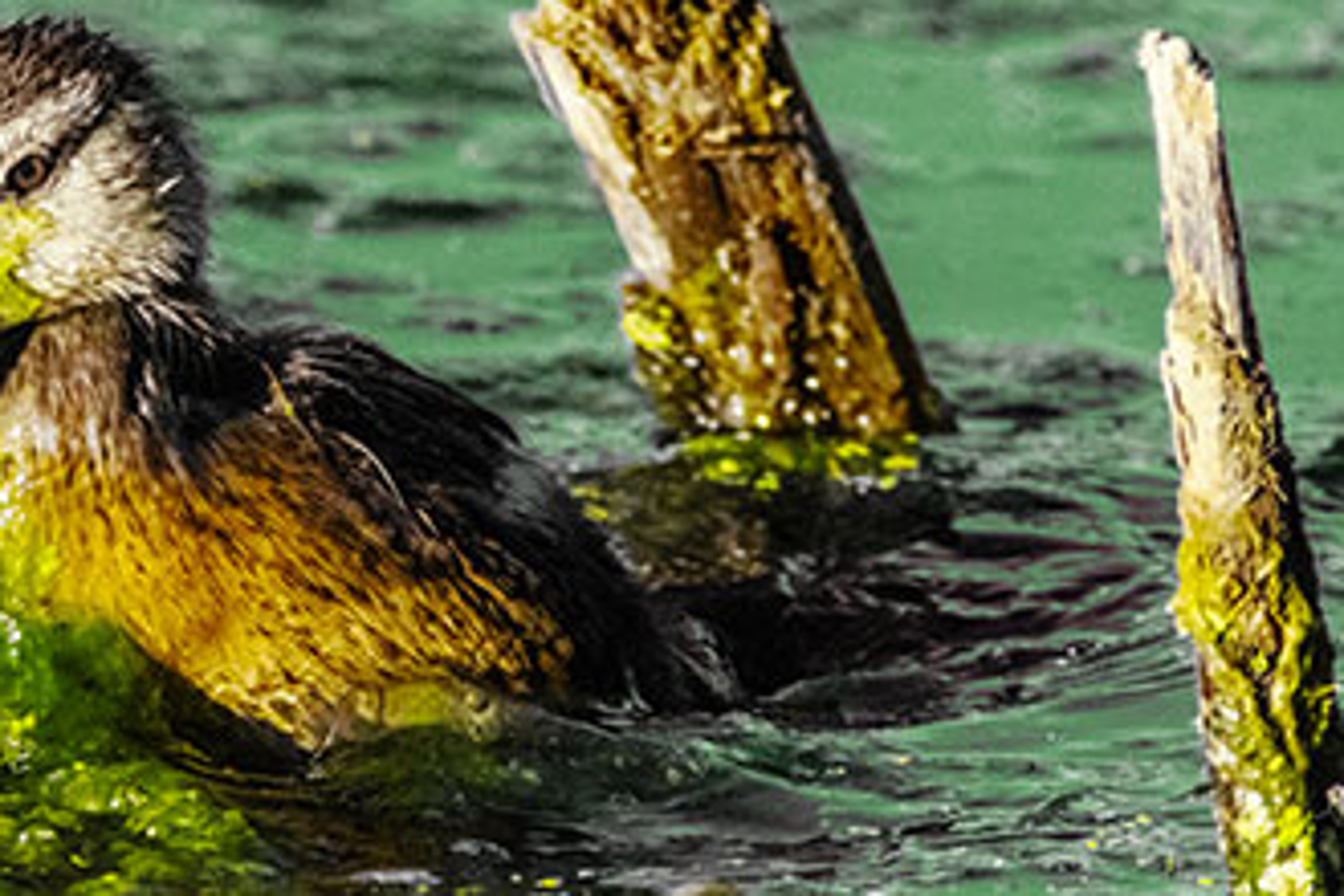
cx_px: 550
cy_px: 572
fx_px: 48007
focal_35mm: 1286
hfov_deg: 1.6
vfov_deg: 1.1
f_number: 12
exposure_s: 1/4000
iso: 6400
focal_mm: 850
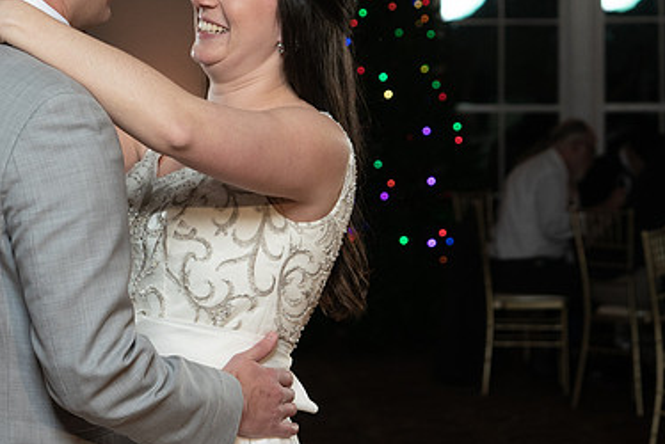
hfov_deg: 16.9
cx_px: 222
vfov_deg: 11.3
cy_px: 151
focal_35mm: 121
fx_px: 2237
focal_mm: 70
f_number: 5.6
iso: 2000
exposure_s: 1/200
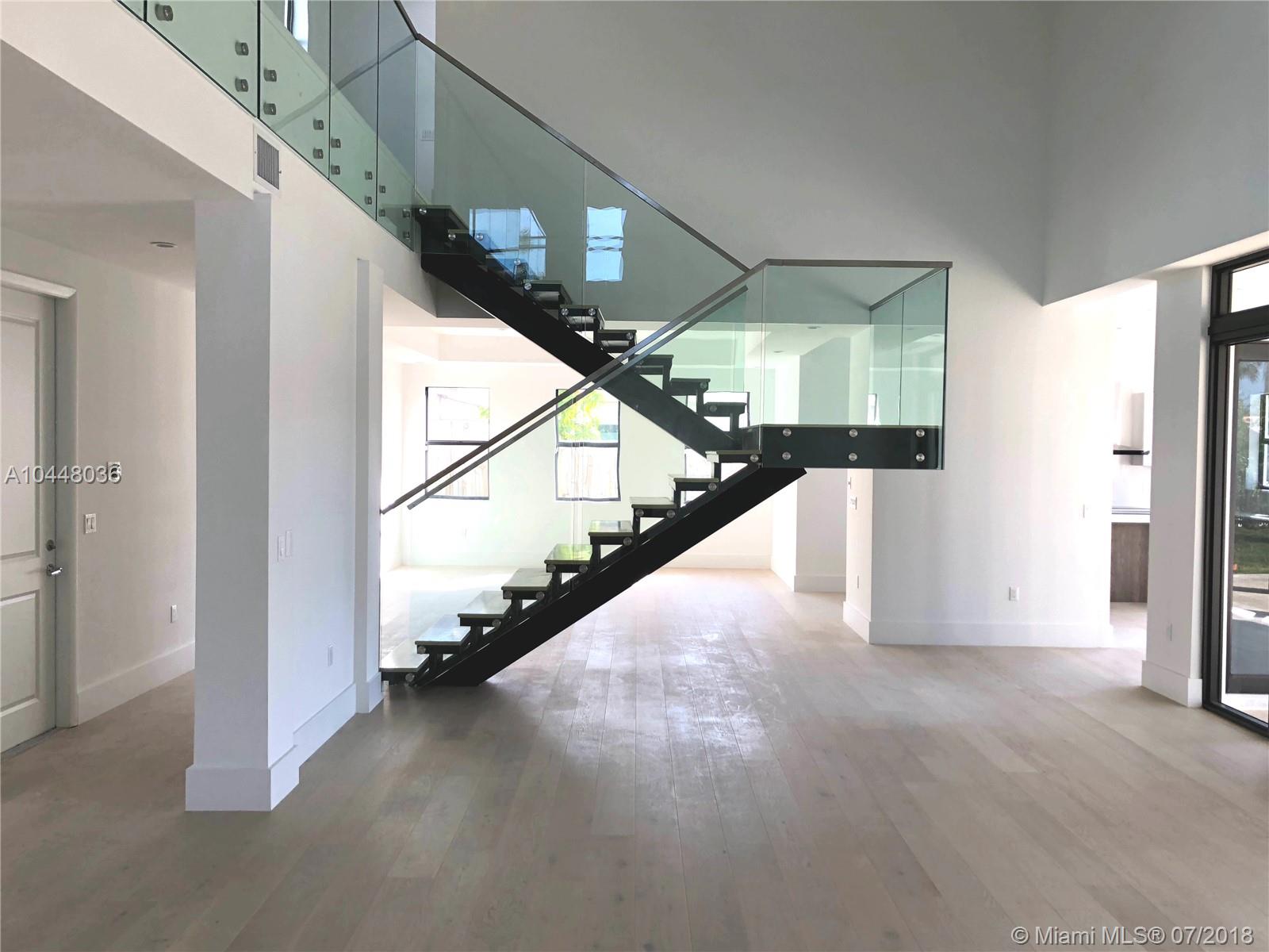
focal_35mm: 28
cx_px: 634
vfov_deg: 49.7
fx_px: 1026
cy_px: 476
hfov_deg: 63.4
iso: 40
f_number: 1.8
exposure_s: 1/120
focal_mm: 4
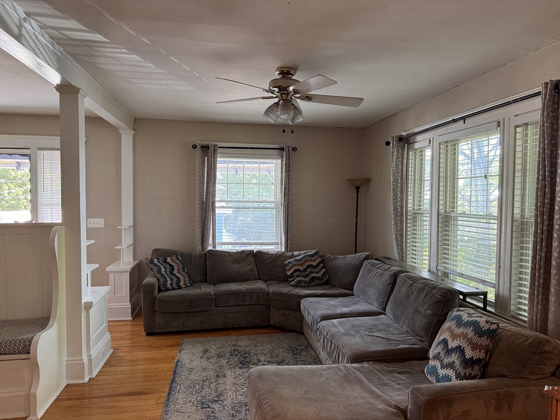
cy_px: 210
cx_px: 280
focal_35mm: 24
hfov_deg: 71.6
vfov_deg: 56.8
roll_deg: -1.0
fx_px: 388
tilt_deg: -2.3
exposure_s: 1/60
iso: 250
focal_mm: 6.76
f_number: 1.78
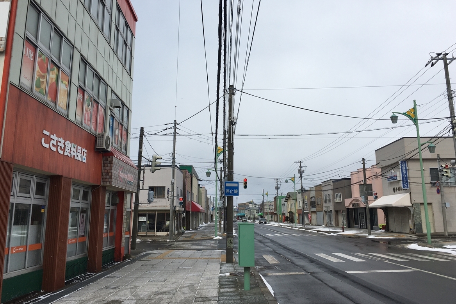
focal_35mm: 31
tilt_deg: +12.8
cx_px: 232
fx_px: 393
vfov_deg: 42.2
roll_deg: +0.2
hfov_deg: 60.3
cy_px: 131
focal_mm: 4.15
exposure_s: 1/2653
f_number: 2.2
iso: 25
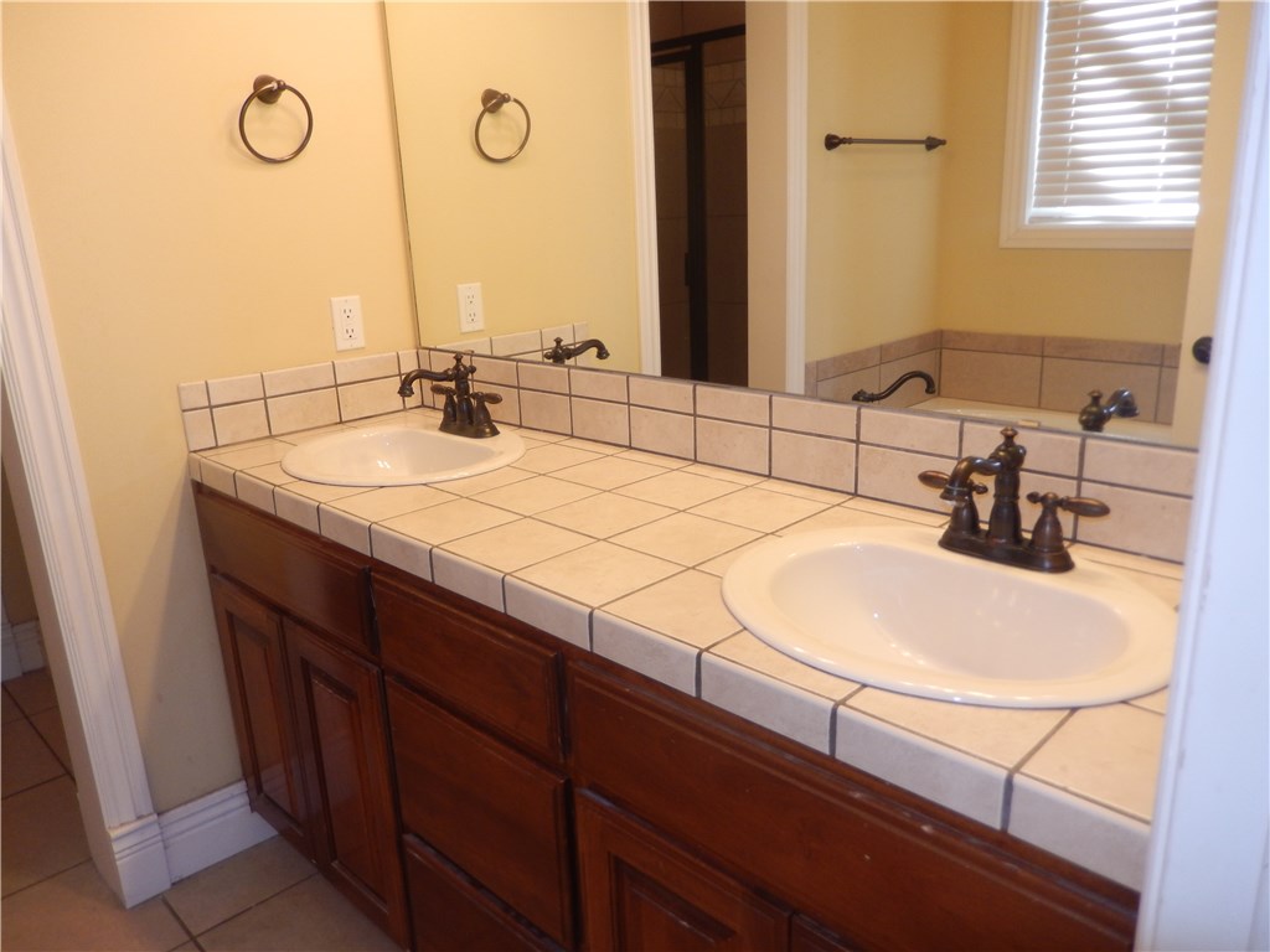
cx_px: 635
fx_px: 917
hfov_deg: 69.4
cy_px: 476
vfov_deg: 54.9
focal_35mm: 25
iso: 140
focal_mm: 4.5
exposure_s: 1/30
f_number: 3.4
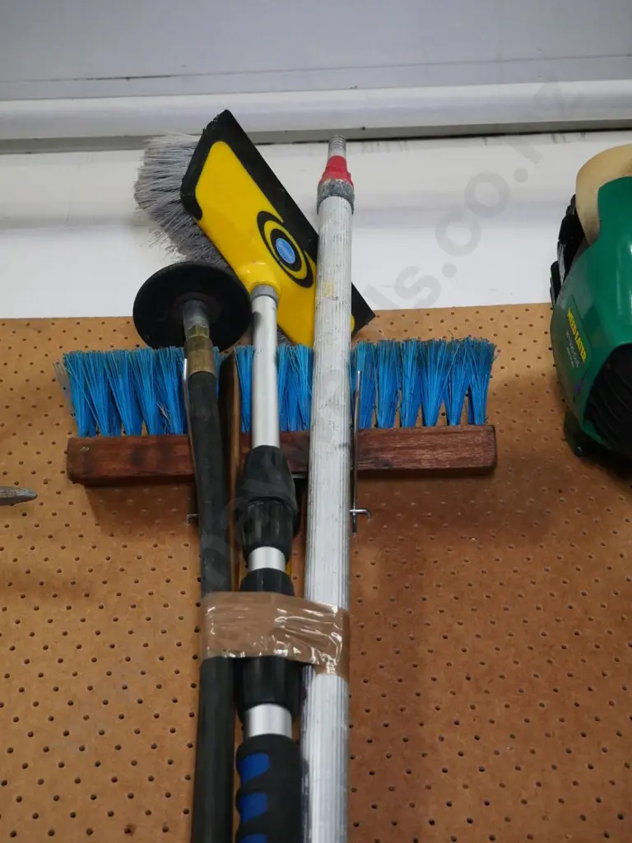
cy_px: 422
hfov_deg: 31.5
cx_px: 316
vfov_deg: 41.2
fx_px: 1120
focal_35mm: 46
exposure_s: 1/320
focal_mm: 23
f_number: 4.3
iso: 3200
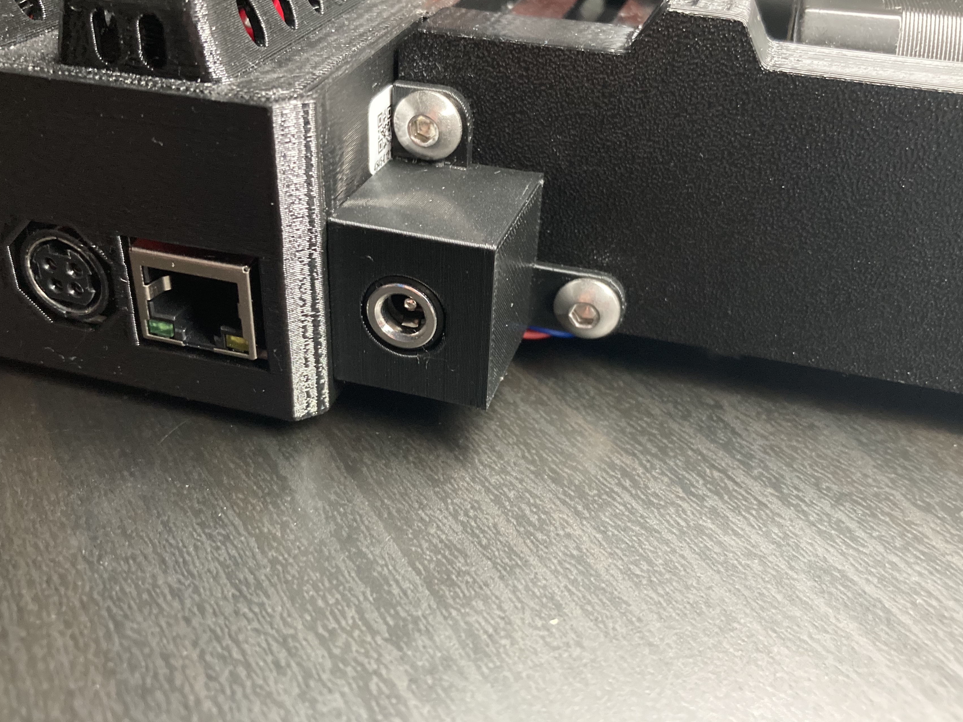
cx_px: 483
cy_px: 311
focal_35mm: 33
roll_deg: -2.6
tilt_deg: -31.1
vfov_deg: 42.8
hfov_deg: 55.4
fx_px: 918
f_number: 1.8
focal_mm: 3.99
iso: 640
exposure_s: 1/30
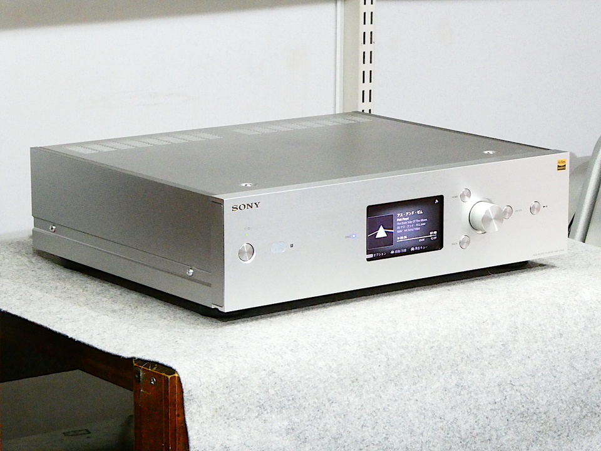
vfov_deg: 12.0
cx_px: 300
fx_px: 2153
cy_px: 226
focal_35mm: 124
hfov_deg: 15.9
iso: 1600
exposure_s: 1/20
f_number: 7.1
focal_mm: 22.3
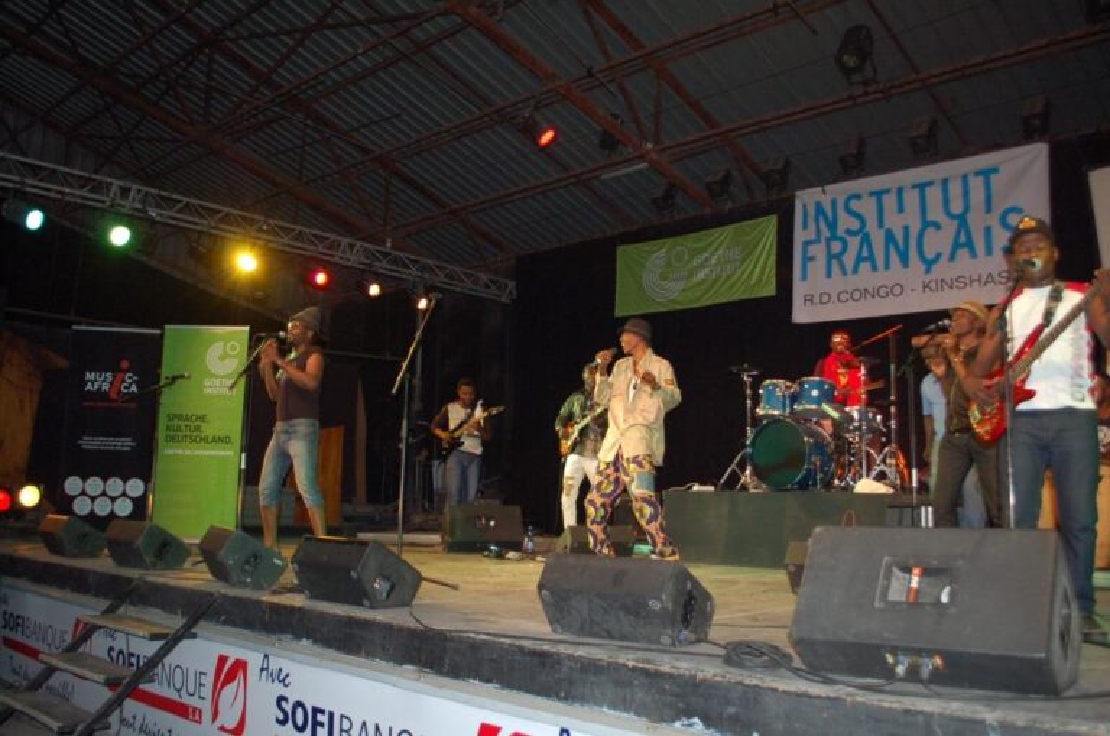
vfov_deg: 39.8
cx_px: 555
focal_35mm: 33
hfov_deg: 57.3
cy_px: 368
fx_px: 1016
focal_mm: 22
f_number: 4
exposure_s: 1/60
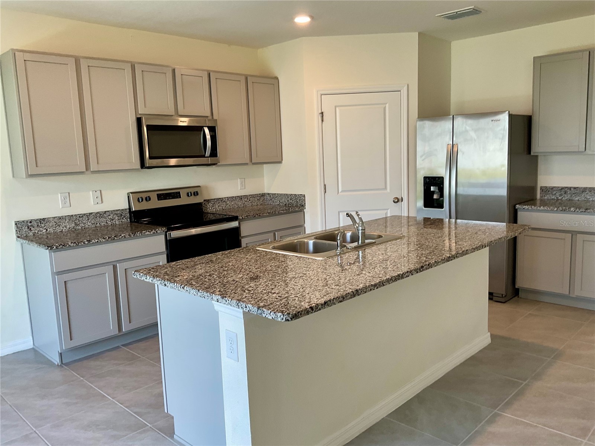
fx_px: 498
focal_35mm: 29
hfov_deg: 61.7
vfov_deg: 48.2
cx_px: 298
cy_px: 223
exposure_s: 1/60
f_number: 1.8
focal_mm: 3
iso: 40
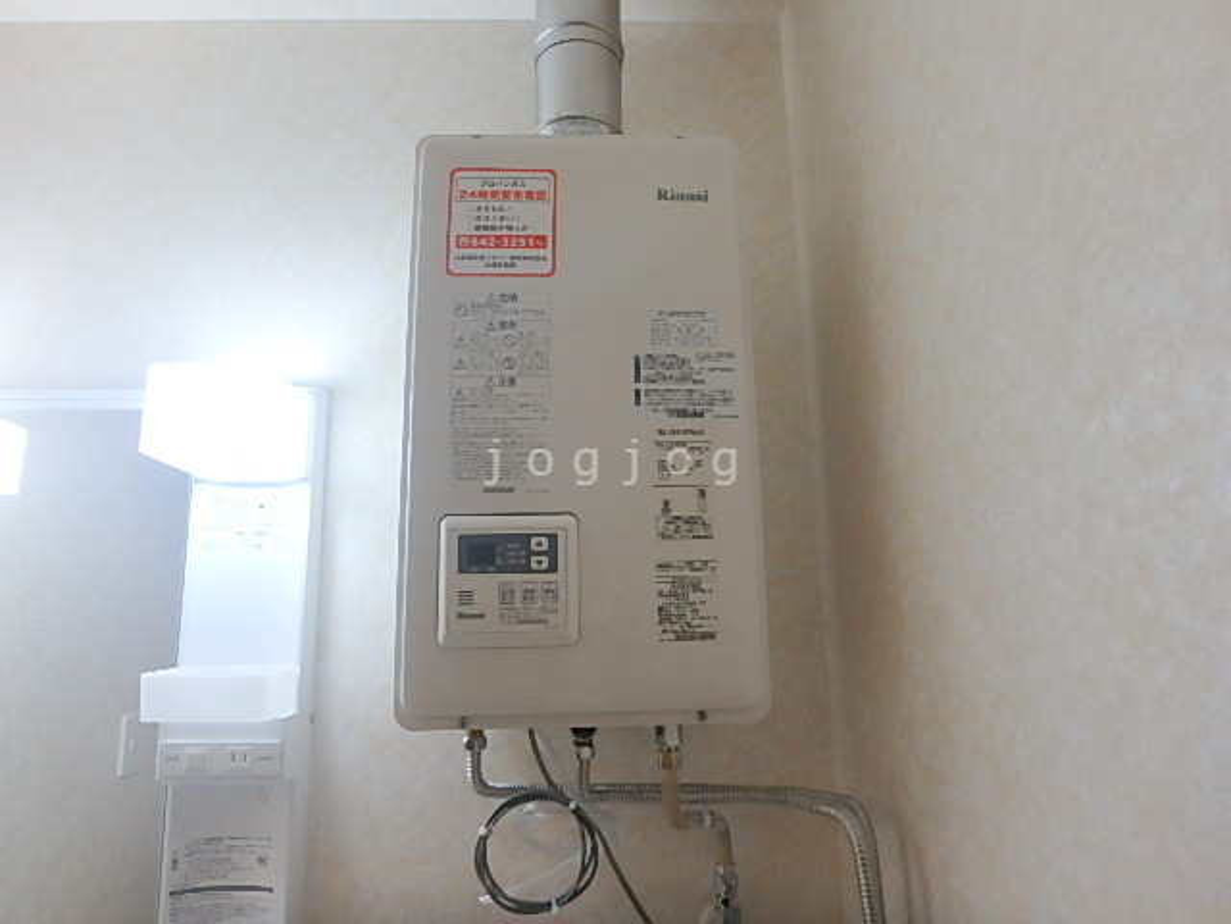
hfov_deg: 79.0
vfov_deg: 63.4
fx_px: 747
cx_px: 616
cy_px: 462
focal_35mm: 21
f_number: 3.5
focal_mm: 3.7
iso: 200
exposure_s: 1/40
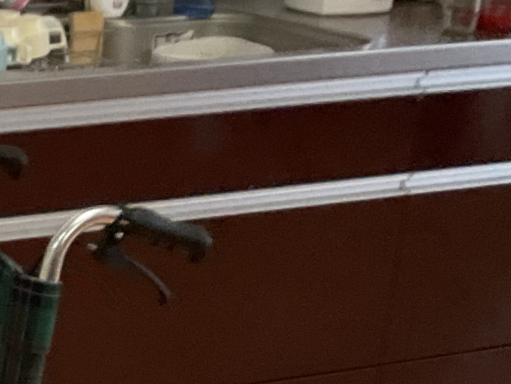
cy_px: 428
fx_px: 1801
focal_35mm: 122
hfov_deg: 14.6
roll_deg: -0.7
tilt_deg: -18.1
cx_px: -336
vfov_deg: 12.0
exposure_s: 1/60
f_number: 1.8
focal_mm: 3
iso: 250
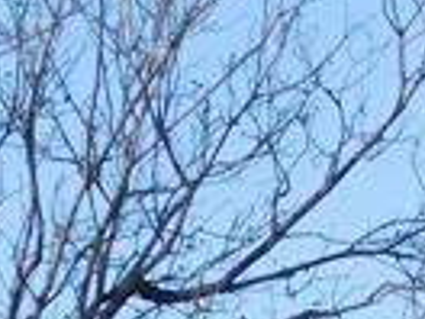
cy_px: 1067
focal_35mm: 459
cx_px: 763
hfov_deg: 4.3
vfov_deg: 3.2
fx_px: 5635
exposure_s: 1/800
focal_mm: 10.4
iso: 125
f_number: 4
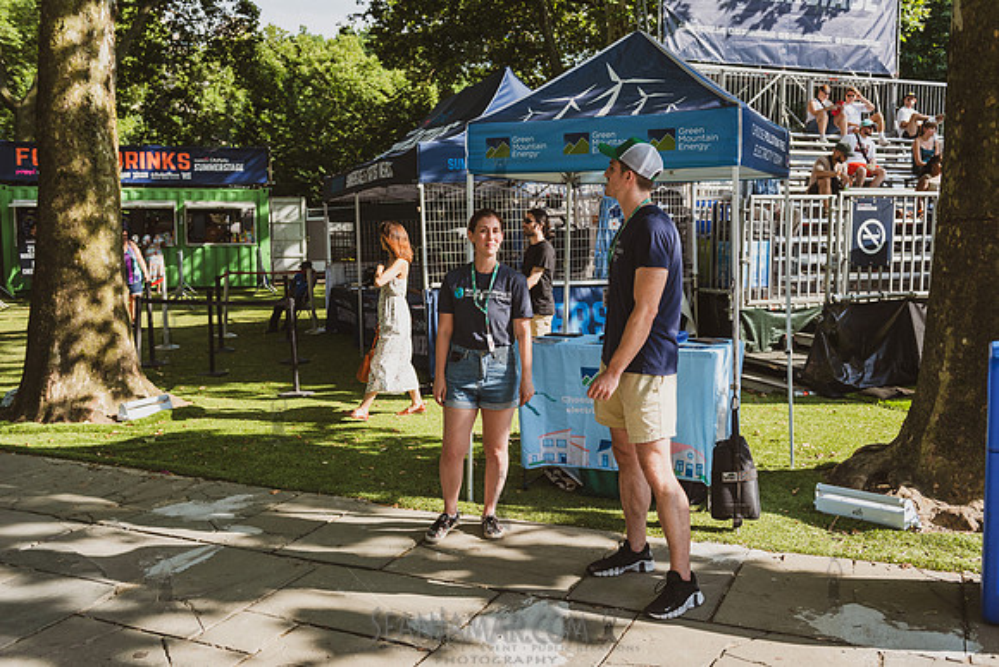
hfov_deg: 55.8
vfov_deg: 38.9
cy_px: 334
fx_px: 944
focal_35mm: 34
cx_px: 500
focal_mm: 34
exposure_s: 1/1600
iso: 320
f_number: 3.5
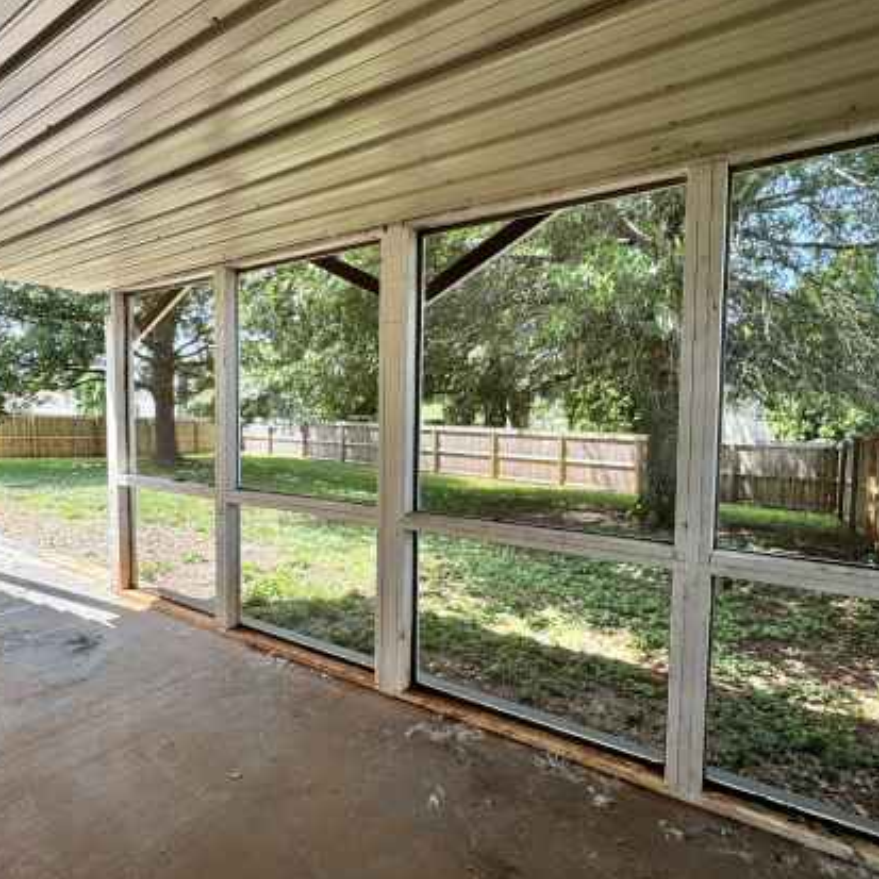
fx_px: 575
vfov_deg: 74.8
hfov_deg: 74.4
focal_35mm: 20
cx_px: 374
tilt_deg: -4.4
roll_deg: -0.5
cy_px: 447
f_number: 2.2
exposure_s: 1/161
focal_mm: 2.22
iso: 40
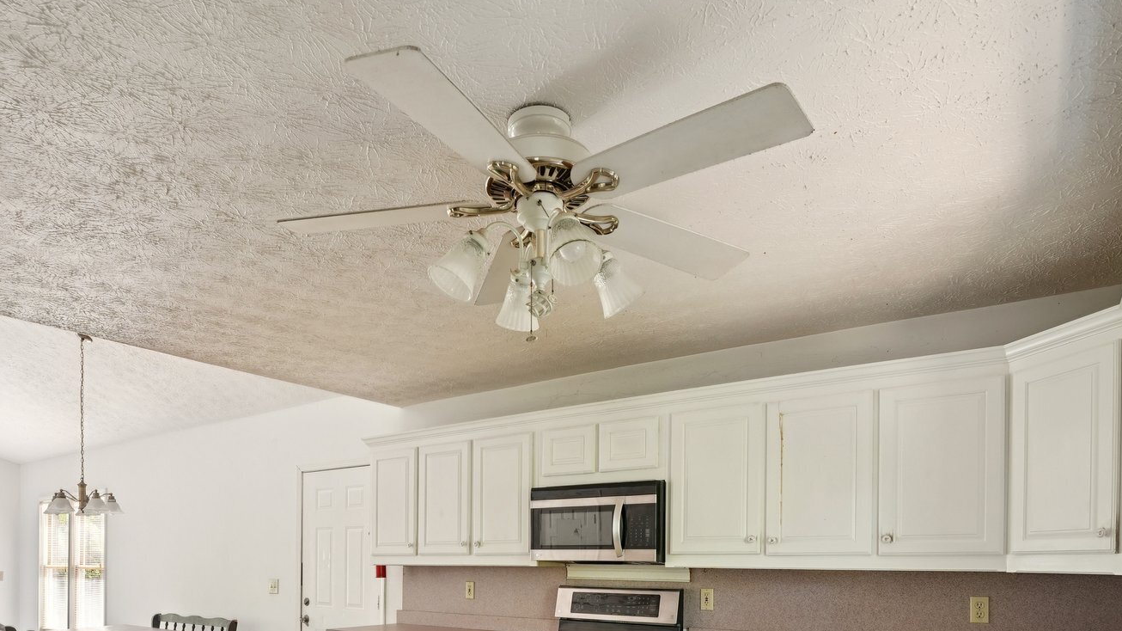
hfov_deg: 78.7
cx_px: 535
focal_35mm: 23
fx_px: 684
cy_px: 577
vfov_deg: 44.6
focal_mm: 14
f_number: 8
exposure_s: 1/10
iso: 320
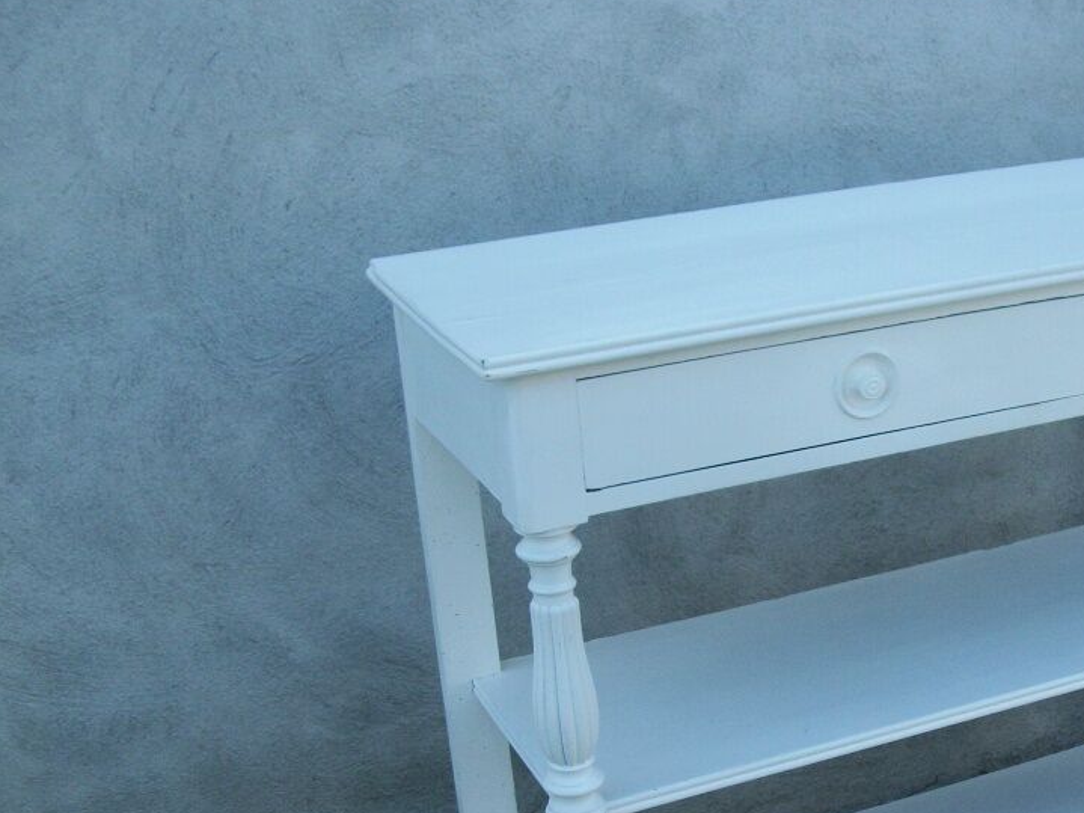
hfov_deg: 33.3
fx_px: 1785
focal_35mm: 57
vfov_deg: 25.3
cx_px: 769
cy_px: 630
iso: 80
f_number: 2.9
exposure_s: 1/250
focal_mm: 5.7
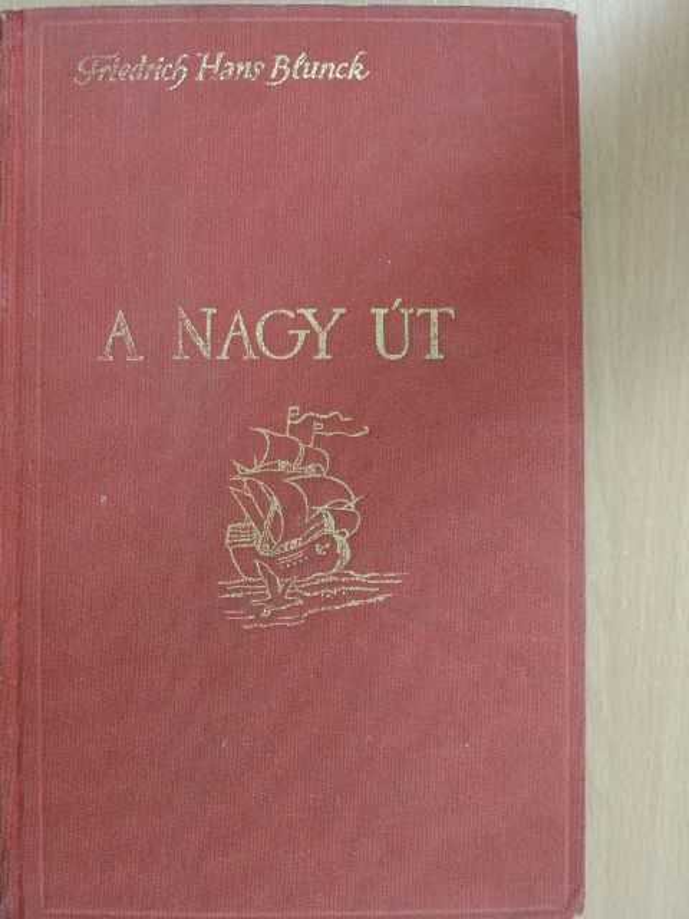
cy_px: 460
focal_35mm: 55
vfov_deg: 34.9
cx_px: 344
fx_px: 1460
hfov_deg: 26.6
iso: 500
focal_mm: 9.8
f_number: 3.7
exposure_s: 1/15
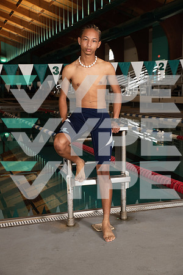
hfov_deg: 26.0
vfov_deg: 38.2
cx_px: 92
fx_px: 396
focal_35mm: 52
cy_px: 138
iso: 800
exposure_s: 1/250
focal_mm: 52
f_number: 7.1
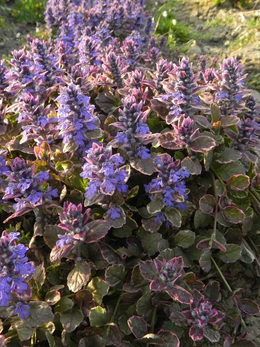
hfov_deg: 38.7
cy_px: 174
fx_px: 371
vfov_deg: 50.1
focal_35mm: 37
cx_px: 130
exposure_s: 1/160
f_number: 5
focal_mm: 6.6
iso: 200
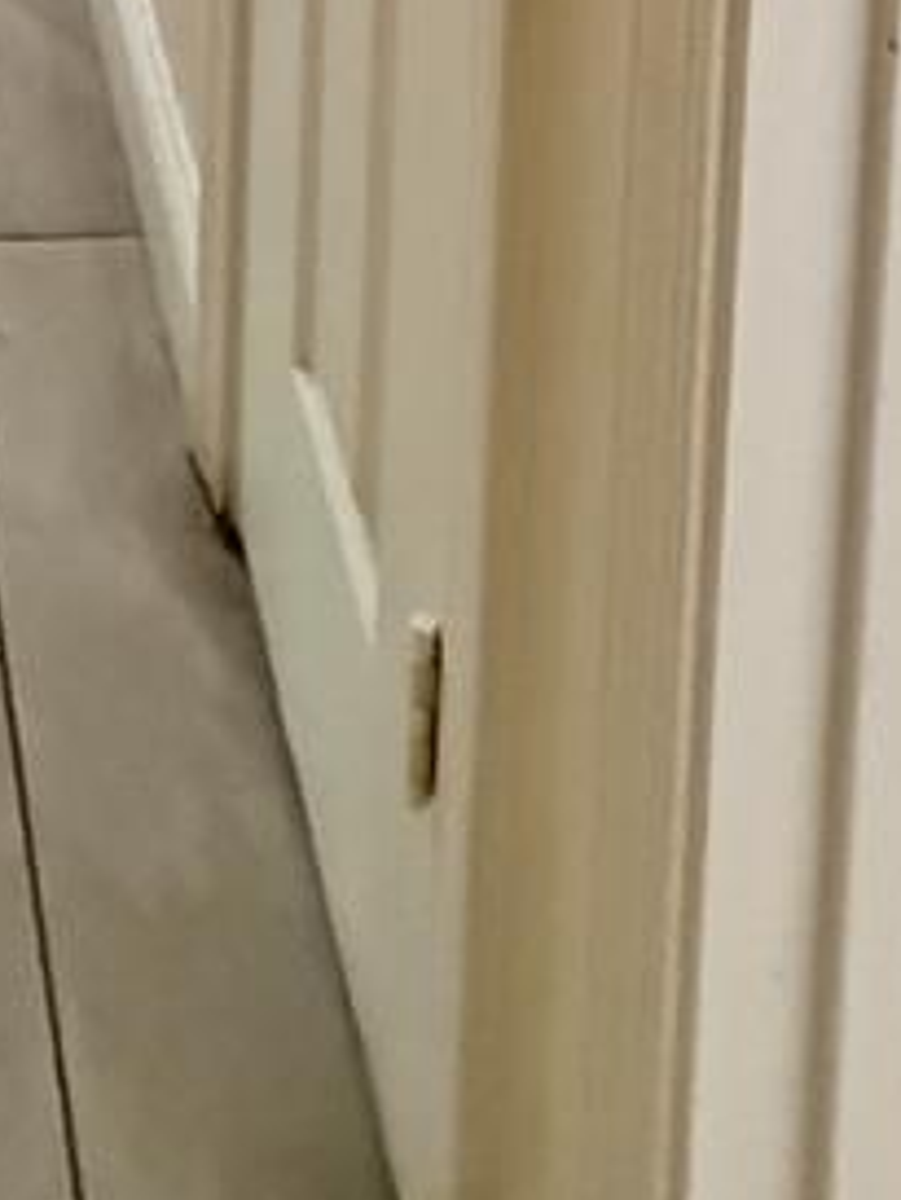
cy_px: -1607
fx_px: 2670
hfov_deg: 18.0
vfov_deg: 15.4
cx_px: -226
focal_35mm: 77
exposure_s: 1/60
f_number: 2.2
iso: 1250
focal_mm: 2.22
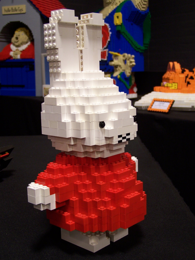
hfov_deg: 28.6
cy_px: 130
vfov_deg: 37.5
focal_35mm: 51
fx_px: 383
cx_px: 98
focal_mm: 8.5
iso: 80
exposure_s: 1/2
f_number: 3
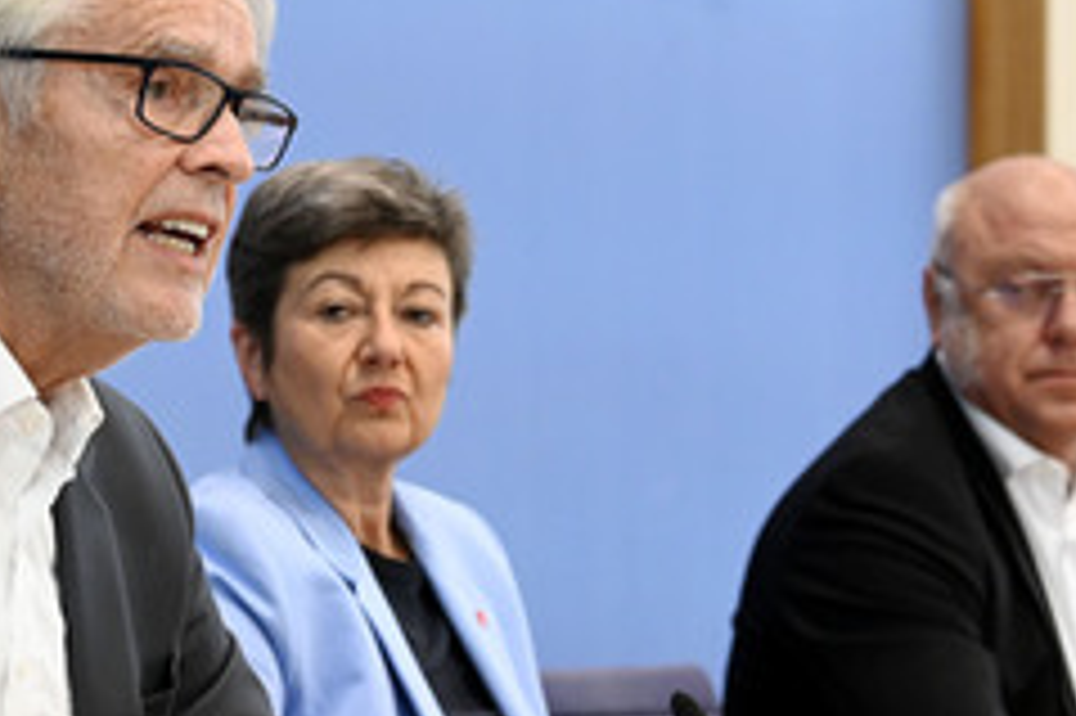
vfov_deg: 8.4
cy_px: 104
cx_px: 268
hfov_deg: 12.7
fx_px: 4839
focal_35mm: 162
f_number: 6.3
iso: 4000
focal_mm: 86
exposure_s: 1/500
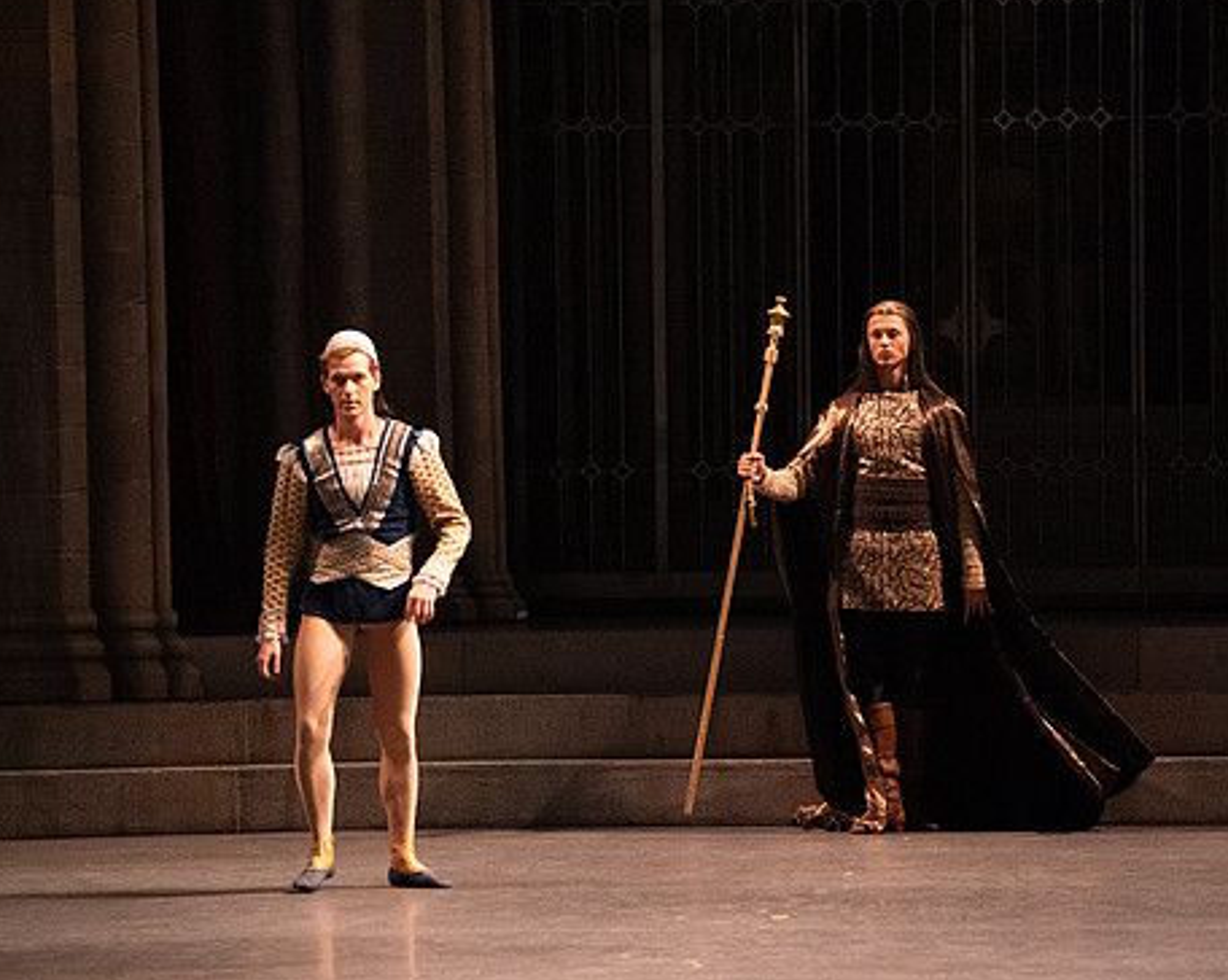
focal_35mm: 239
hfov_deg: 8.1
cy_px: 483
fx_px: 8679
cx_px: 738
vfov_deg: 6.5
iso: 25600
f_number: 5
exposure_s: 1/320
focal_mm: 200
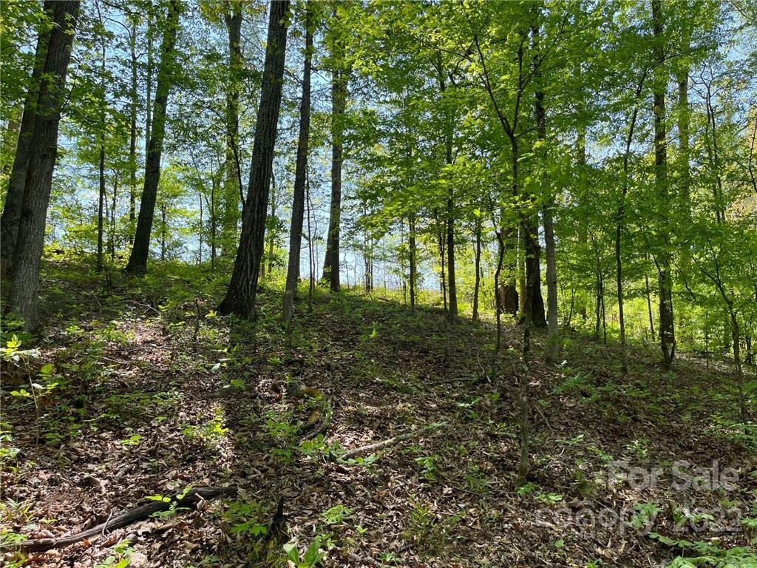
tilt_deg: +7.0
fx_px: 569
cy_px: 284
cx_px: 378
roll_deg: +0.9
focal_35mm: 26
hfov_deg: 67.3
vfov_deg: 53.1
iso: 50
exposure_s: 1/727
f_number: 1.6
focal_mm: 5.1
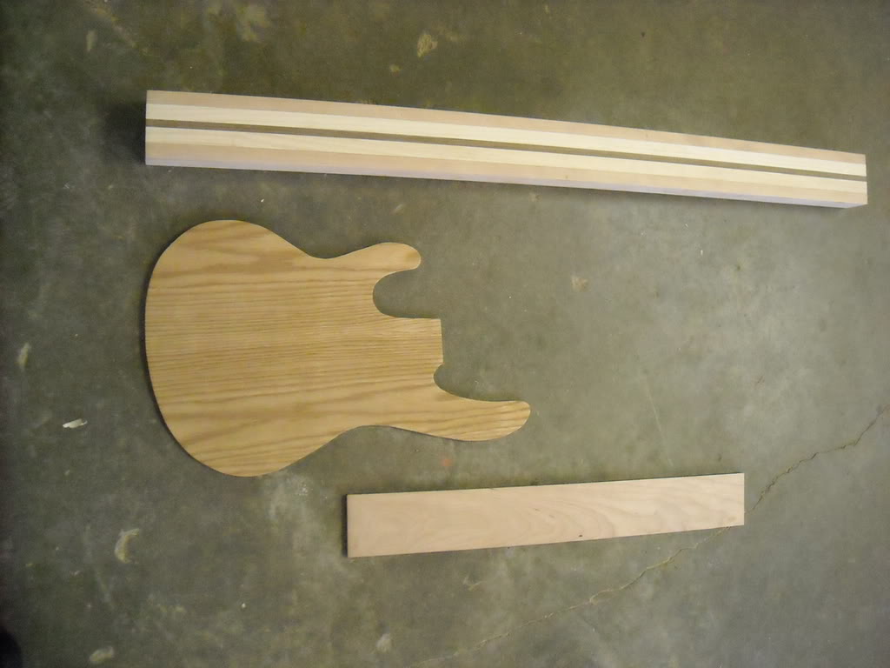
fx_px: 900
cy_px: 334
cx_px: 445
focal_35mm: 35
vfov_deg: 40.7
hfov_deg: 52.6
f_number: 2.8
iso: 800
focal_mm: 5.7
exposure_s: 1/45
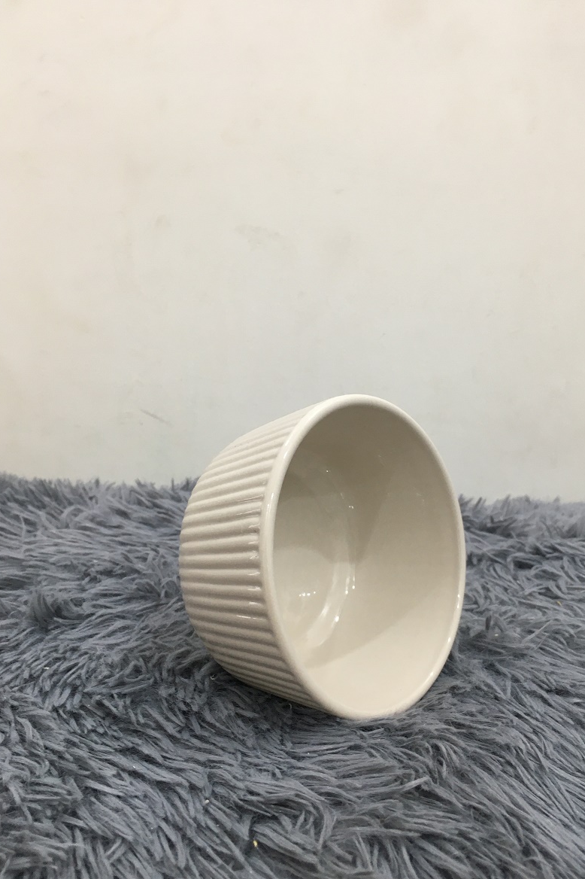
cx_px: 333
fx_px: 756
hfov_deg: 42.2
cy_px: 451
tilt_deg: -10.0
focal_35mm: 31
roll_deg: -1.4
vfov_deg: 60.3
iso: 80
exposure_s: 1/33
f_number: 2.2
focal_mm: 4.15
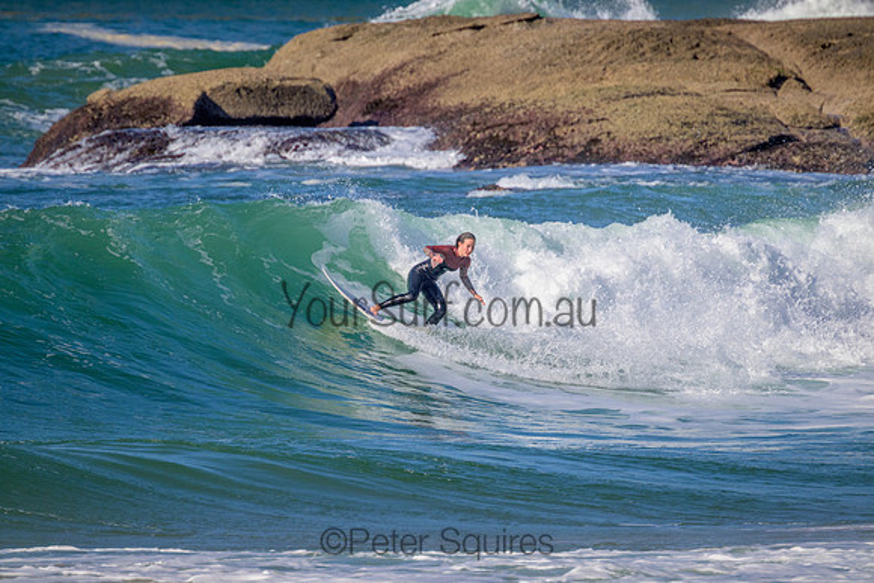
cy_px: 292
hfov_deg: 2.6
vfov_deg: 1.7
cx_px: 437
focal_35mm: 800
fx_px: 19426
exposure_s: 1/2000
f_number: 11
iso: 1000
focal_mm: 800
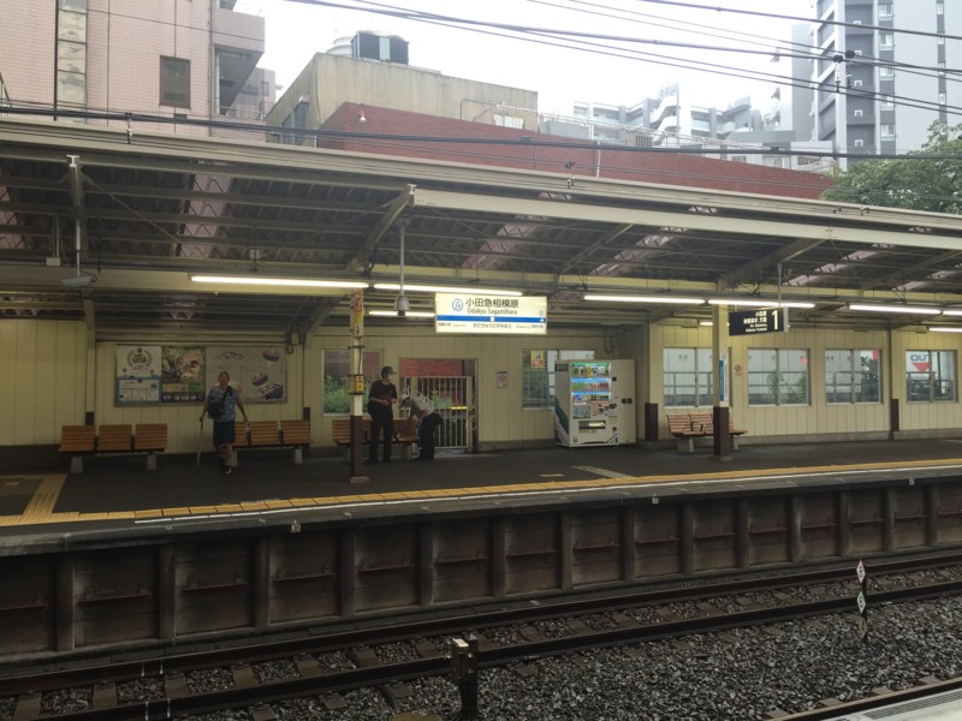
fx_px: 806
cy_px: 360
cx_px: 481
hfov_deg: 61.7
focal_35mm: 29
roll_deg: -0.5
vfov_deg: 48.2
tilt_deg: +2.1
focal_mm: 4.15
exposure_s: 1/60
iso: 32
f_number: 2.2
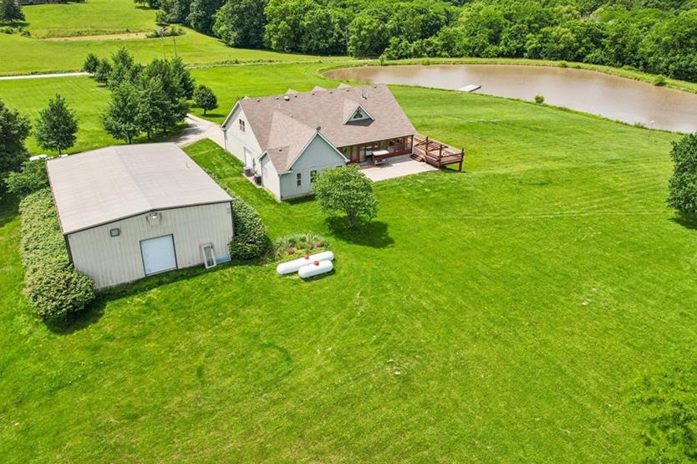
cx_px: 334
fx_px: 522
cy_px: 207
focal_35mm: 27
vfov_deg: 47.8
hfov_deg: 67.4
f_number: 2.8
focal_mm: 8.4
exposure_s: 1/2000
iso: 150
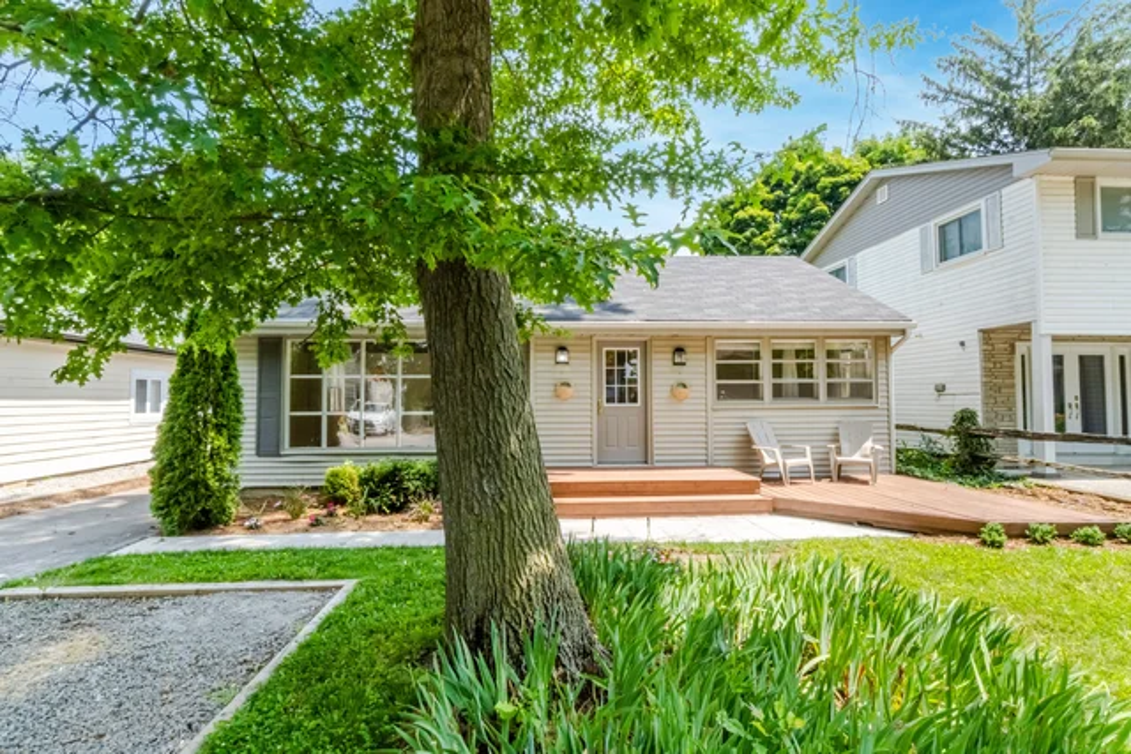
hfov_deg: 90.0
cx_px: 566
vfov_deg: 67.4
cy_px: 377
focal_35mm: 18
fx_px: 566
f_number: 22
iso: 1000
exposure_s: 1/125
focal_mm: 12
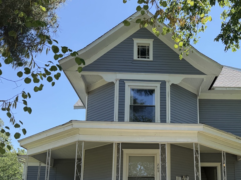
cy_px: 146
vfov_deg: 33.3
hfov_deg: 43.7
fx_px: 292
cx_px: 174
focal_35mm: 42
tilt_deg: +11.7
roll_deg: +0.7
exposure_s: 1/2299
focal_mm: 6.76
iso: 100
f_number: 1.78
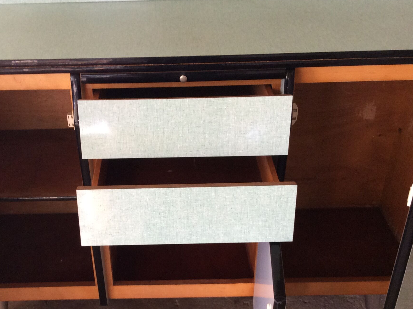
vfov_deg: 29.8
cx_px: 163
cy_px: 229
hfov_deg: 39.5
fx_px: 572
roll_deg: +1.0
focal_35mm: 48
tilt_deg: -36.1
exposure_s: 1/25
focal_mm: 3.3
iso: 80
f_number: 2.4
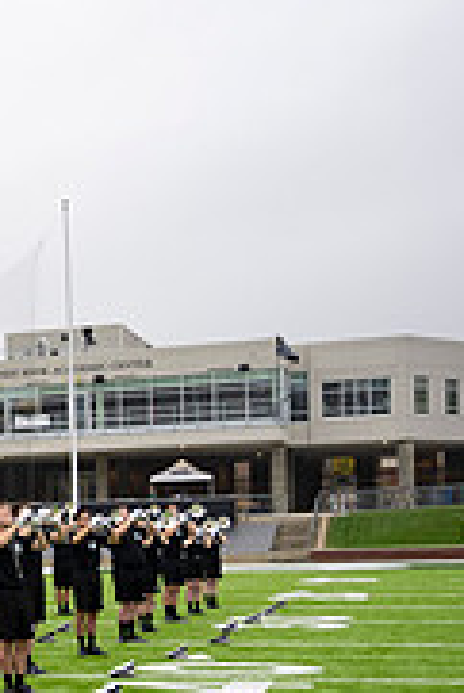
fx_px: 1486
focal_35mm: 77
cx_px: -399
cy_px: 584
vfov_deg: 25.7
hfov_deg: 15.1
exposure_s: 1/200
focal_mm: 24
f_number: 4
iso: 320
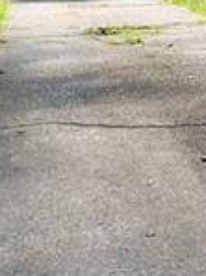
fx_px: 988
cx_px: 353
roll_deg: +2.2
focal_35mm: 124
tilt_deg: +1.2
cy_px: -19
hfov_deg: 11.2
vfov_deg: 15.6
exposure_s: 1/722
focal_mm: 6.76
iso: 100
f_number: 1.78
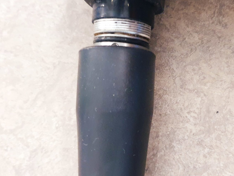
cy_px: 77
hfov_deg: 36.8
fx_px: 345
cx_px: 168
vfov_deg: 28.5
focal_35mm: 51
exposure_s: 1/20
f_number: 1.5
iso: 250
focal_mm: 4.3
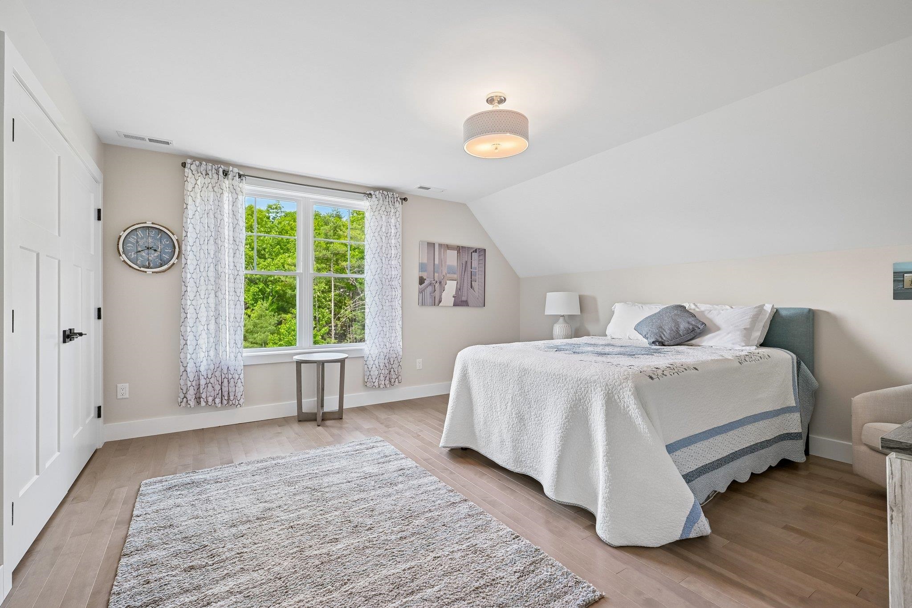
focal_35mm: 16
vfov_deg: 73.7
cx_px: 456
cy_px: 304
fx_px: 405
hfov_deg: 96.7
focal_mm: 16
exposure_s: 1/13
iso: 400
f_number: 8
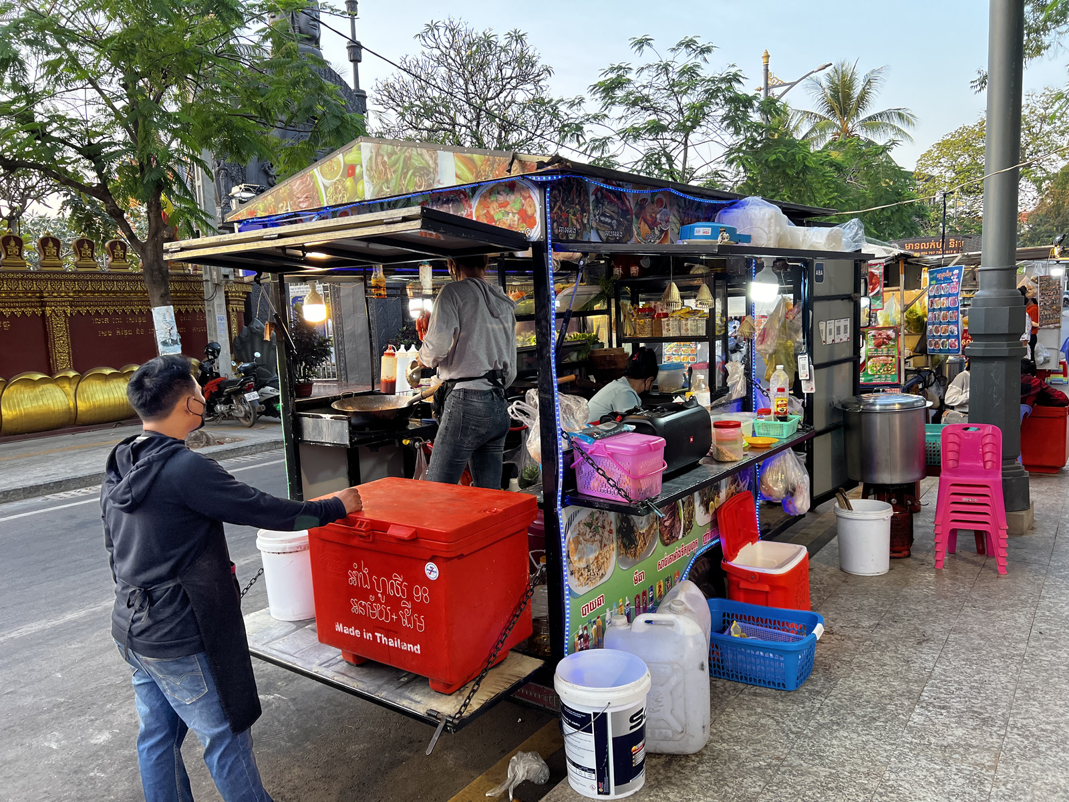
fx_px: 803
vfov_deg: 53.1
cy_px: 401
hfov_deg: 67.3
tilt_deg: -7.2
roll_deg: +2.5
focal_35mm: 26
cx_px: 534
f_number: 1.5
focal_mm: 5.7
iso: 100
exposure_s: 1/100
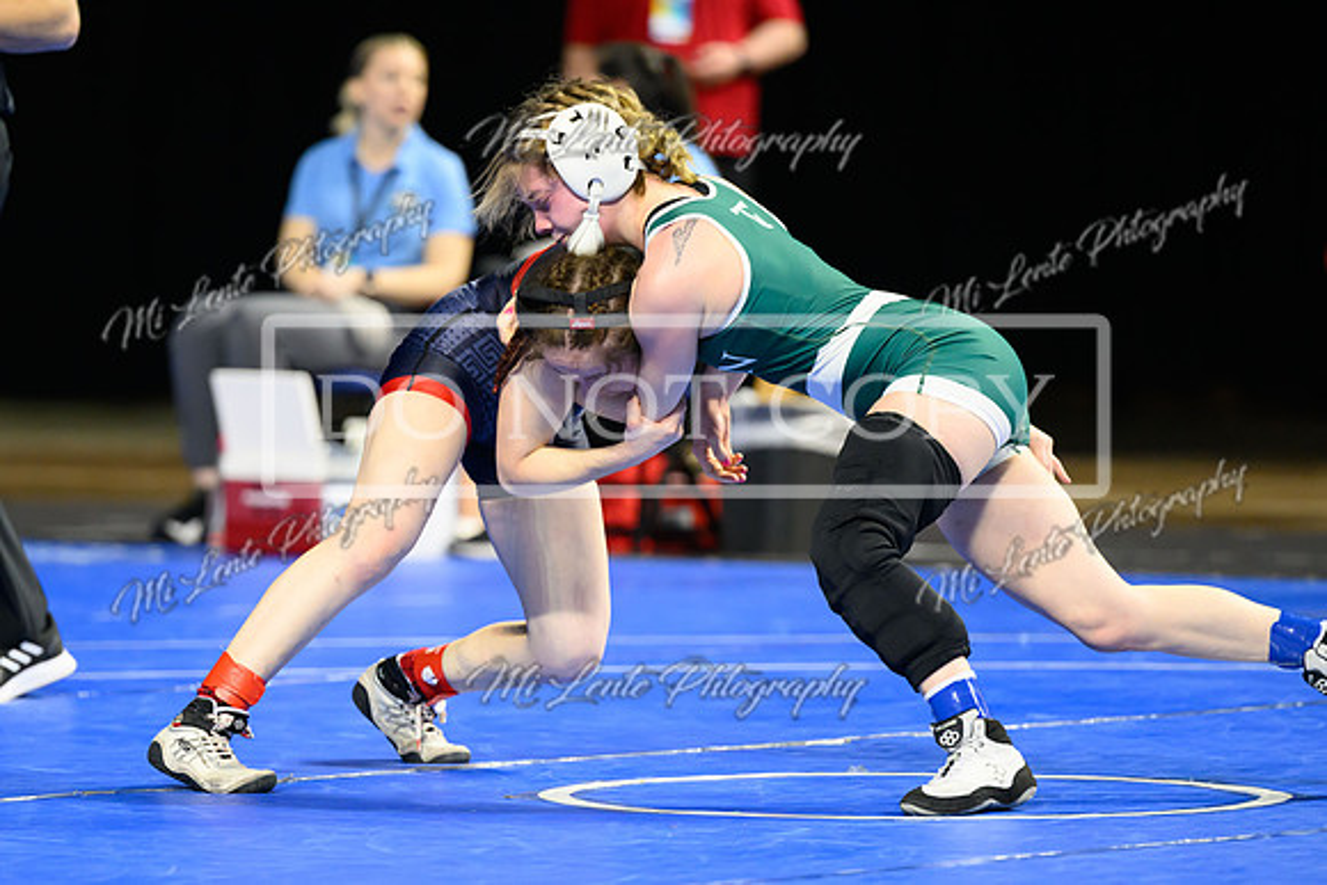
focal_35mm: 277
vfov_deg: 5.0
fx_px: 10226
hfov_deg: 7.4
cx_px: 545
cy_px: 504
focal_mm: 200
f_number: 2.8
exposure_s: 1/800
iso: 3200
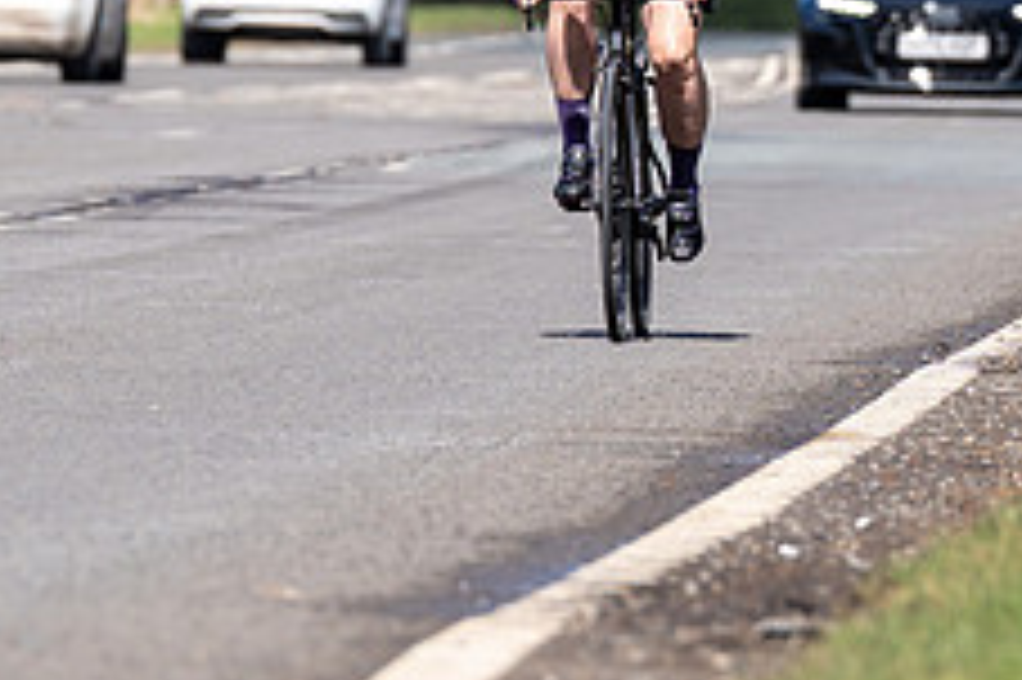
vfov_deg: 1.8
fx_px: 21616
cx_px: 635
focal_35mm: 762
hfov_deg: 2.7
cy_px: -213
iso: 125
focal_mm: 200
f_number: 4
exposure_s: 1/1000
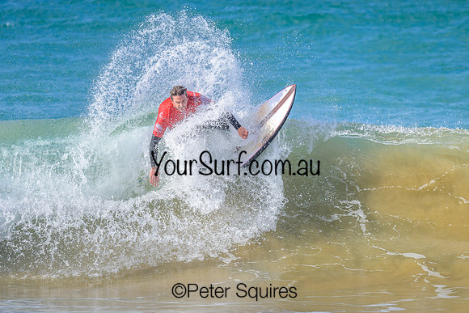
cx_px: 247
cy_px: 138
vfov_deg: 1.3
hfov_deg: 1.9
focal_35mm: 1098
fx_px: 14313
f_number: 6.3
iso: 400
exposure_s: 1/2000
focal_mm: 800
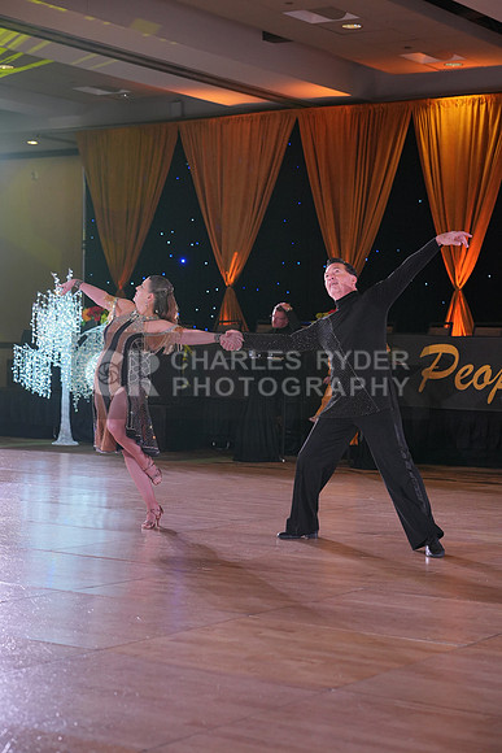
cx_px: 251
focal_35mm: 70
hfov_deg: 19.5
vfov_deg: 28.8
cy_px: 376
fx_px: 1463
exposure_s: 1/400
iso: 1250
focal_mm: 70
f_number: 4
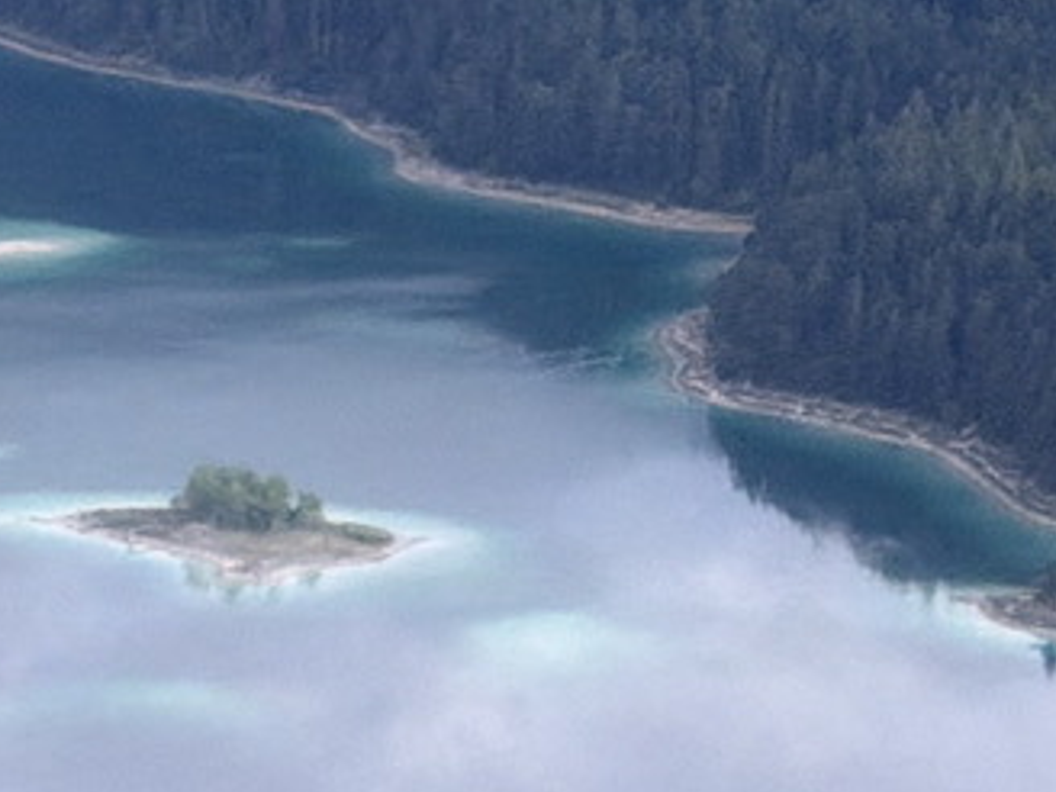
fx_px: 8938
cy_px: 1249
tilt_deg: -15.6
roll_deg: +0.1
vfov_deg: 5.0
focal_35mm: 293
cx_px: -1468
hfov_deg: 6.4
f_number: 1.78
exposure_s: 1/472
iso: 64
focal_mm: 6.76
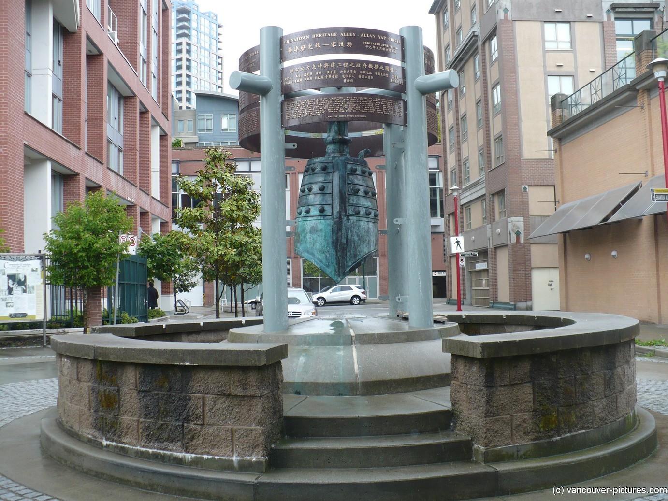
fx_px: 714
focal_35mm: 37
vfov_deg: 38.7
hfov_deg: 50.1
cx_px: 334
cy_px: 250
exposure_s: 1/160
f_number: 2.8
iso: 100
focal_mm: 6.1
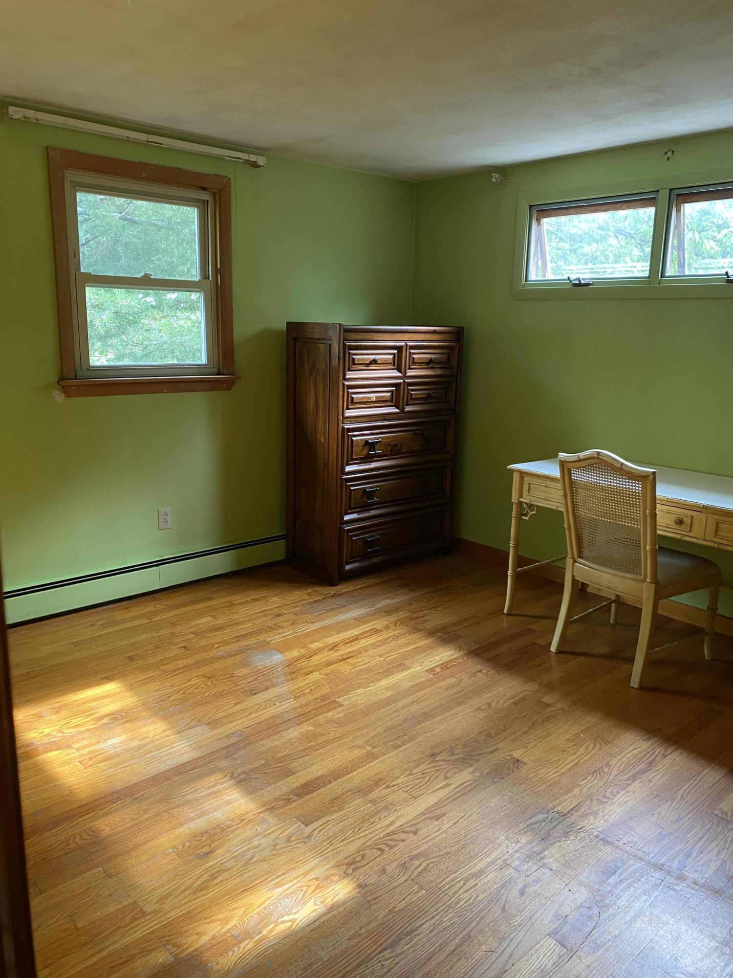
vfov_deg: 67.3
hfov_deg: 53.1
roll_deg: -0.3
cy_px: 489
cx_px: 366
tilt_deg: -10.6
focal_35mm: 26
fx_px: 734
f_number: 1.8
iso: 200
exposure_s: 1/60
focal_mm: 4.25
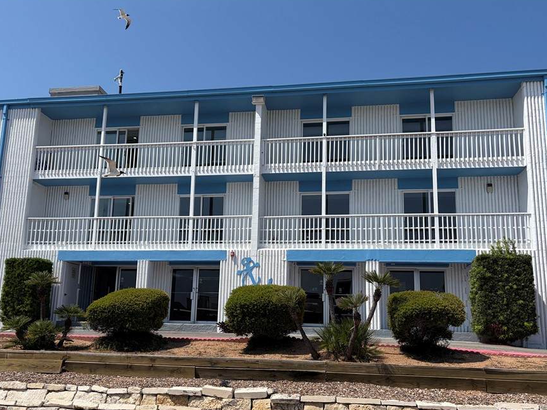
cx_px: 262
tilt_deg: +9.5
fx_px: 490
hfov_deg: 58.3
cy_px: 236
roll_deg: -1.5
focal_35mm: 31
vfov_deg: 45.3
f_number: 1.6
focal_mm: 5.96
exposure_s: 1/7813
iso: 64
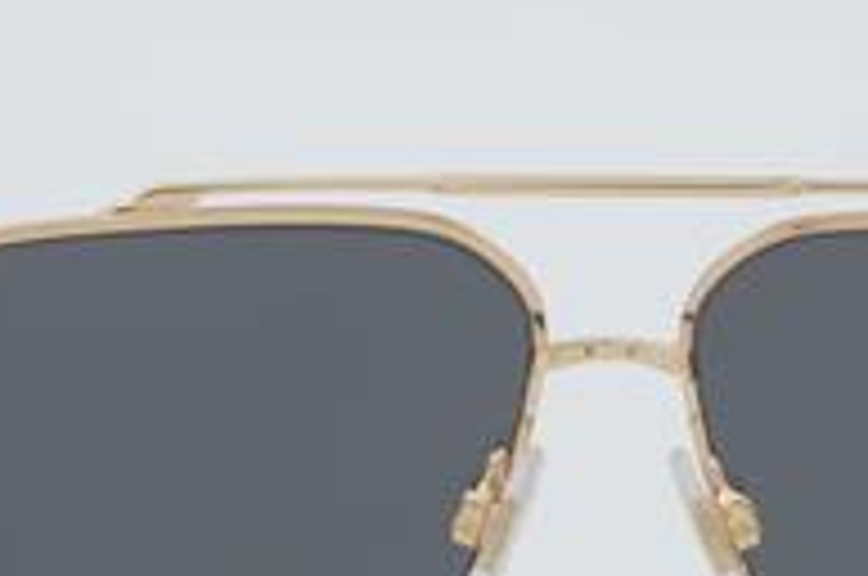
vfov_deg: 8.0
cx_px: 621
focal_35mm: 171
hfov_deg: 12.0
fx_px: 4117
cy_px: 495
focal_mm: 55
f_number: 32
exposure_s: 1/4
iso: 100
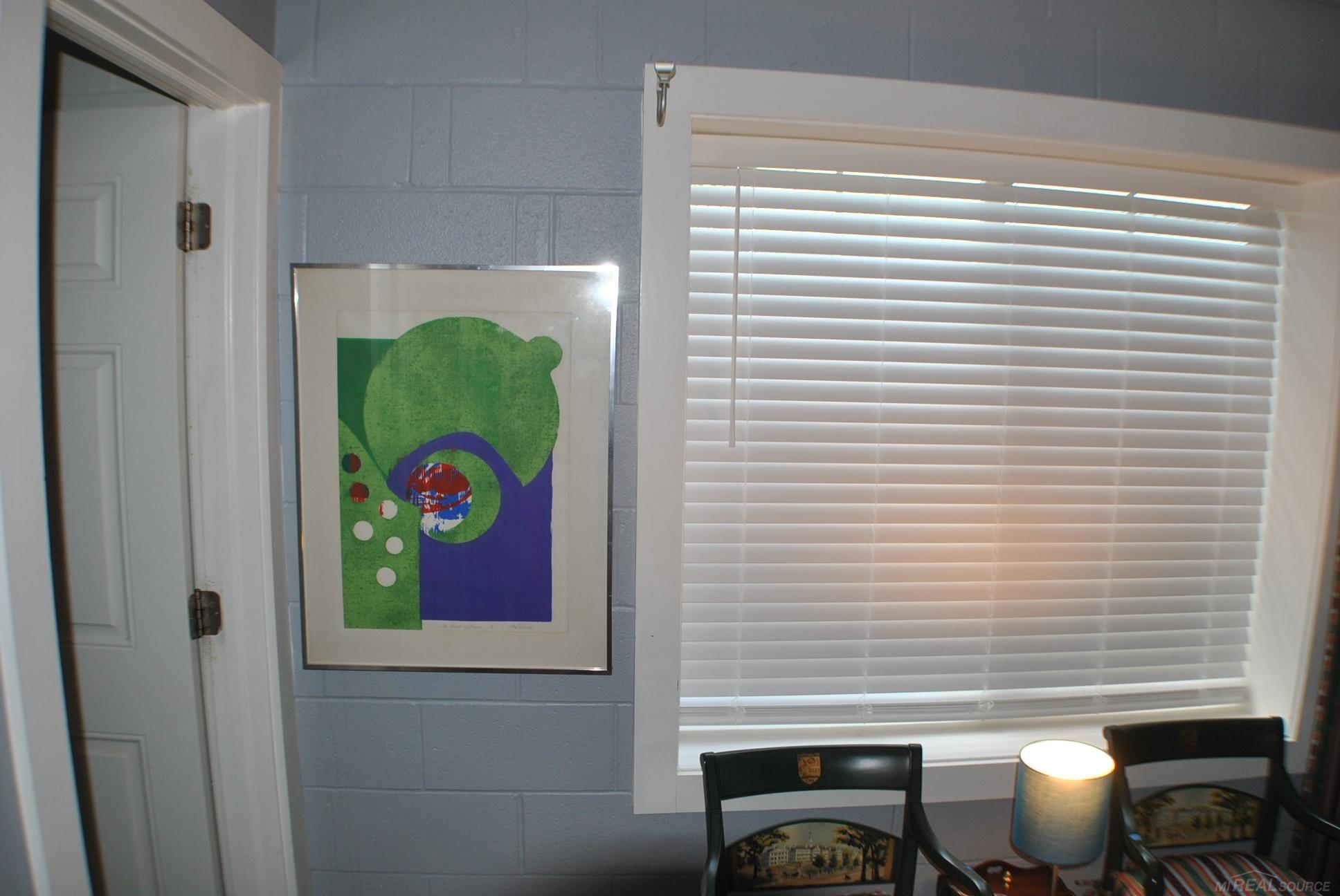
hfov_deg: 55.0
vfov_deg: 38.5
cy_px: 448
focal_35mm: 34
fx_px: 1286
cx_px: 670
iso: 200
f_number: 3.8
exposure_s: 1/60
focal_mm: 23
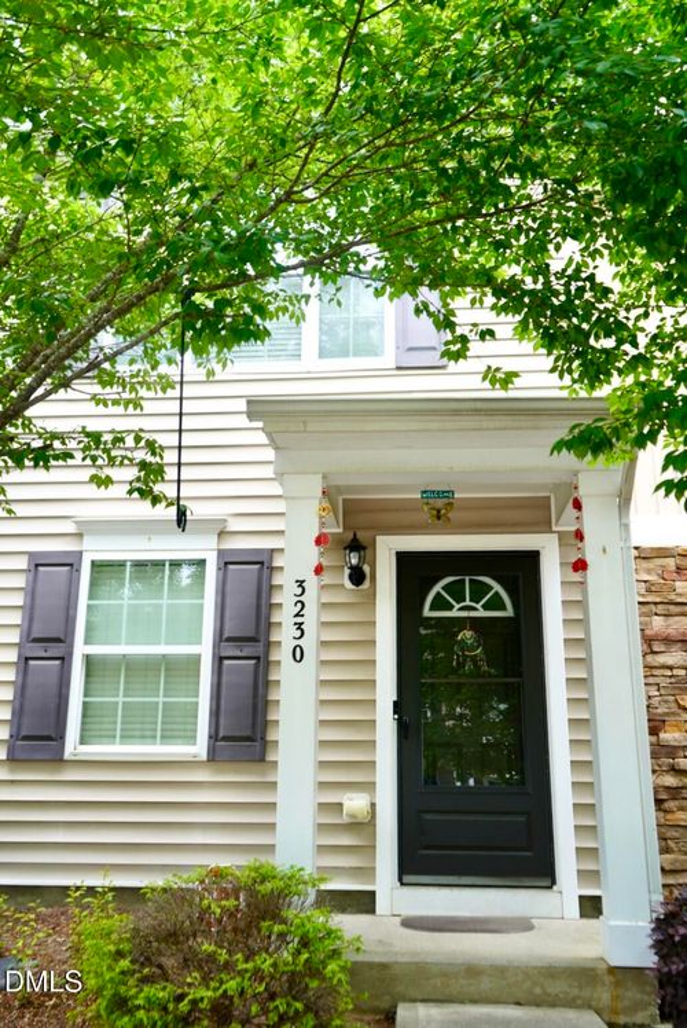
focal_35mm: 29
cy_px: 514
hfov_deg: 45.0
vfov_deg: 63.6
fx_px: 829
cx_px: 344
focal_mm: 29
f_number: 4
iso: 100
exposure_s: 1/60
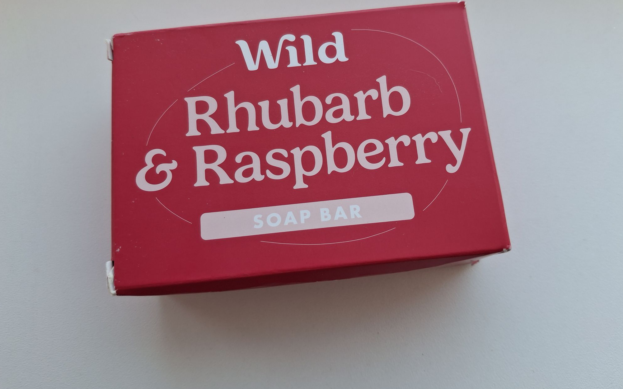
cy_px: 172
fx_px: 458
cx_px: 309
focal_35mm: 27
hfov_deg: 68.4
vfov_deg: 45.9
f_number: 1.8
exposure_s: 1/100
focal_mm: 4.69
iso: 32
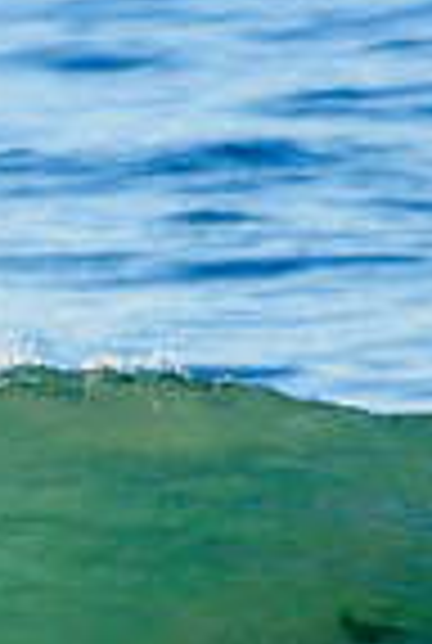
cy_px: 480
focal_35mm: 3035
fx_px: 54363
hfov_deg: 0.5
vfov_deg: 0.7
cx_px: -666
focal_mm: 500
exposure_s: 1/2000
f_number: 5.6
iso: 720
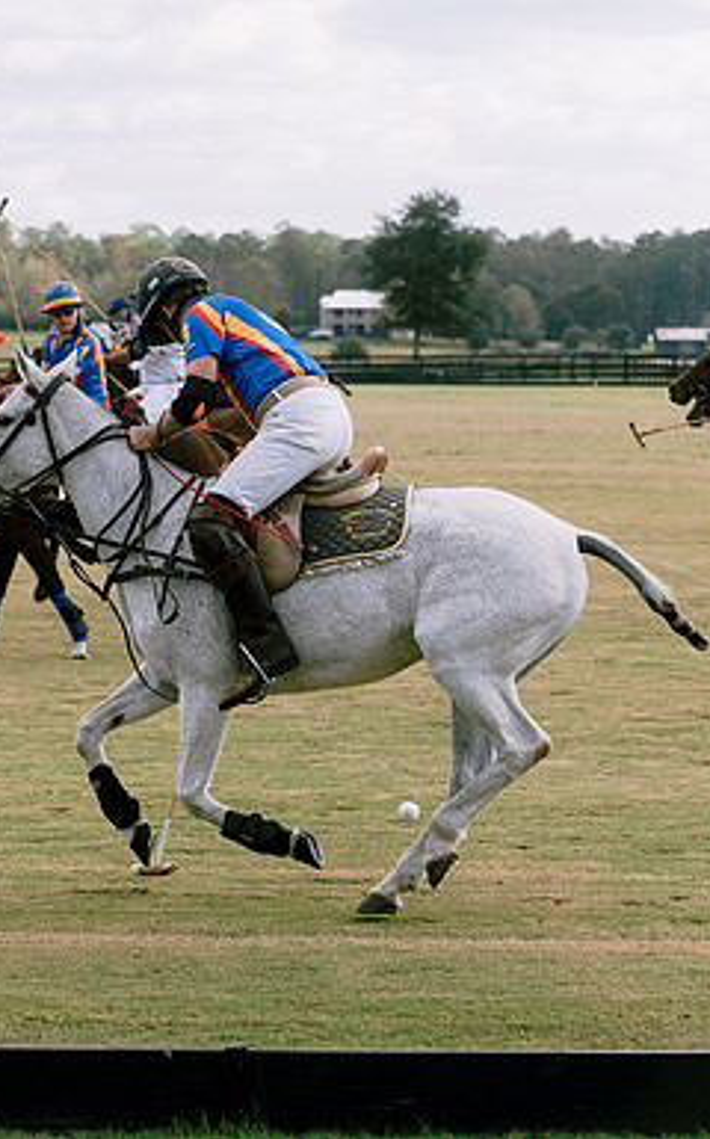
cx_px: 36
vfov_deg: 16.6
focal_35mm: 126
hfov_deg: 10.3
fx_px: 3908
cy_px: 570
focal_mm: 82
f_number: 4
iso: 200
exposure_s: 1/3200
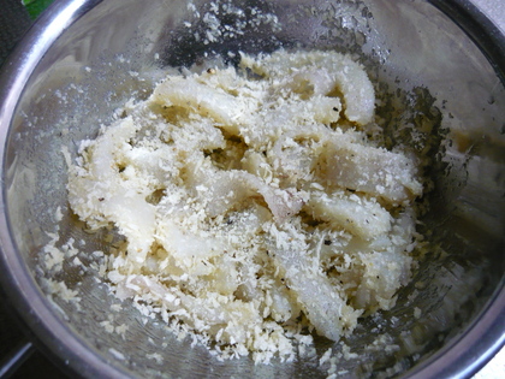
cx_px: 252
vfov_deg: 42.9
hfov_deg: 55.4
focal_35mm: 33
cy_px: 190
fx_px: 481
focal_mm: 5.5
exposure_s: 1/30
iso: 320
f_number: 2.8
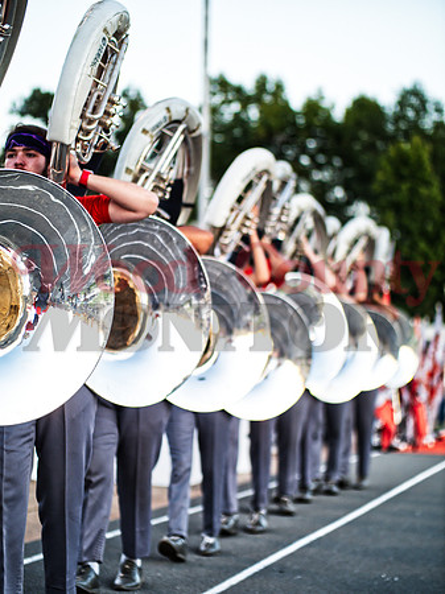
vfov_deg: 22.8
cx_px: 222
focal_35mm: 86
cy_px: 297
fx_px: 1475
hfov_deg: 17.2
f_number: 1.2
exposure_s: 1/200
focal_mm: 43
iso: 200
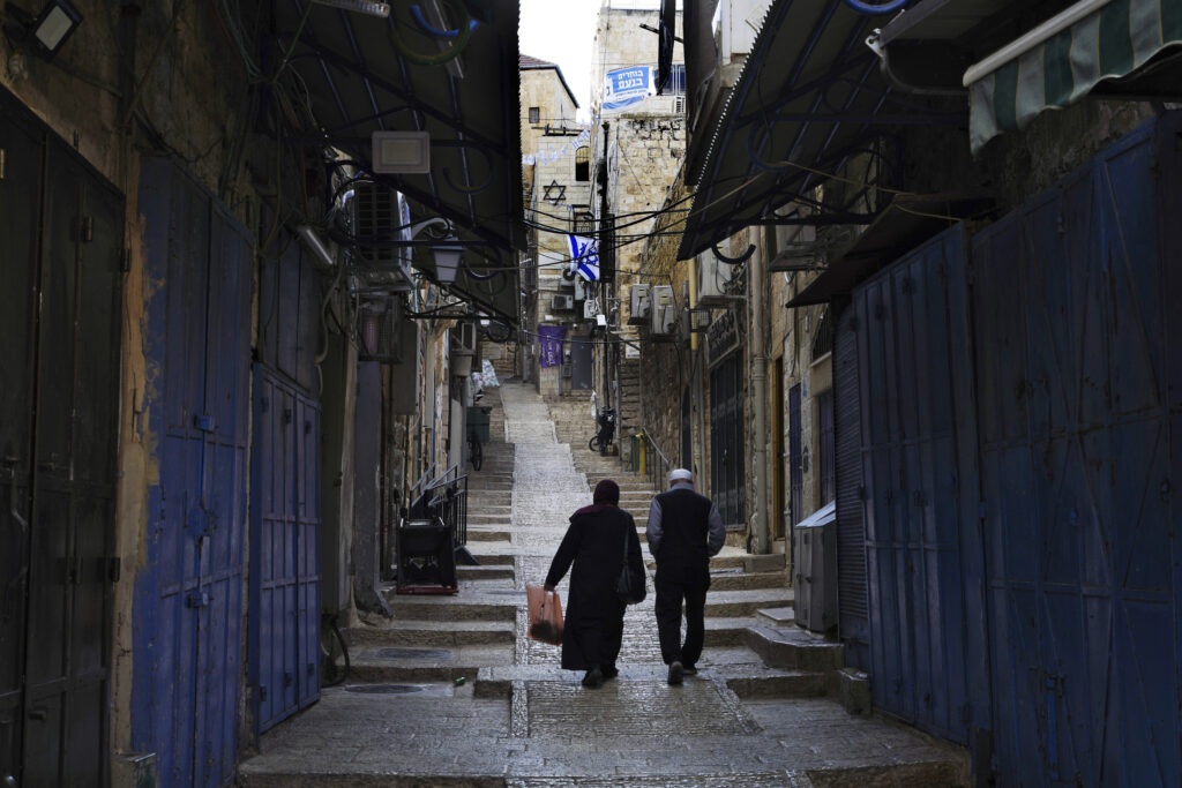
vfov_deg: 27.0
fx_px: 1642
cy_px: 394
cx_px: 591
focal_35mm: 50
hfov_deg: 39.6
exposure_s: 1/80
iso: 100
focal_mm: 50
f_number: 9
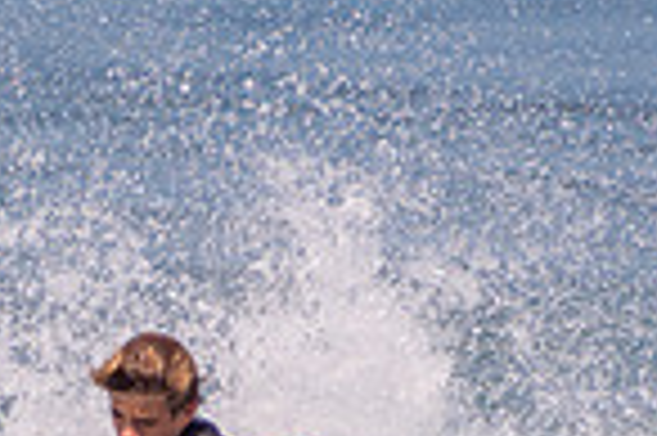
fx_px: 43495
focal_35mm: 2386
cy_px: 578
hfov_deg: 0.9
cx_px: 194
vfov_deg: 0.6
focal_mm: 400
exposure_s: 1/1250
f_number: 5.6
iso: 180
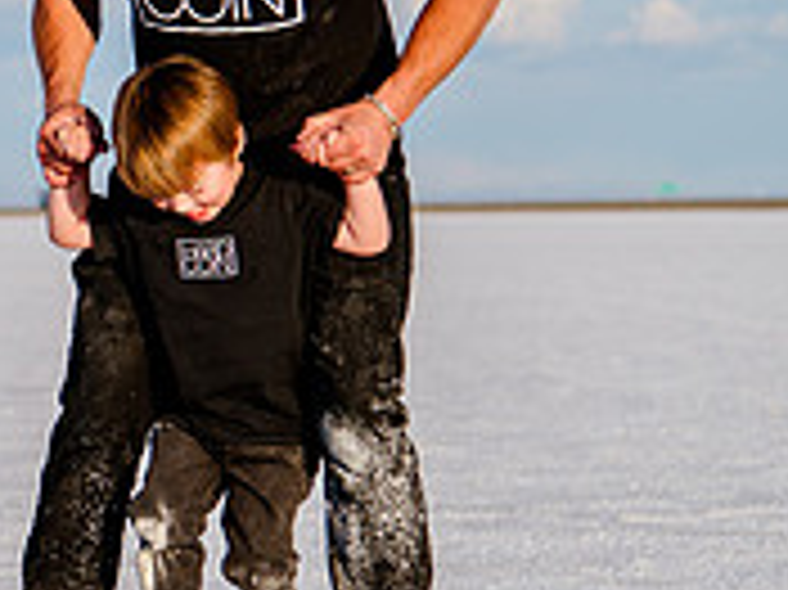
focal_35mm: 223
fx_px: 5073
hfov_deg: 8.8
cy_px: 288
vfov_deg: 6.7
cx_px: -194
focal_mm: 70
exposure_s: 1/1250
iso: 200
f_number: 4
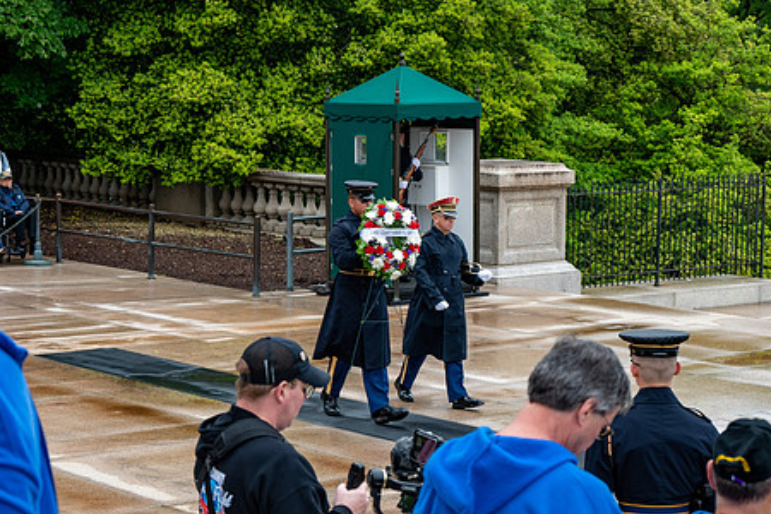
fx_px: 1820
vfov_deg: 16.1
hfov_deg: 23.9
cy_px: 291
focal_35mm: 85
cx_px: 315
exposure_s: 1/100
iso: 220
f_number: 6.3
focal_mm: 66
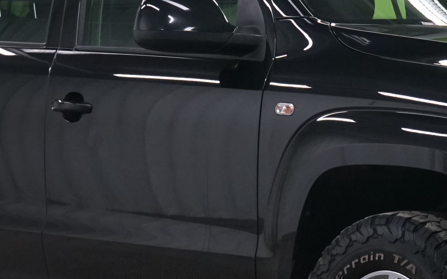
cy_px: 136
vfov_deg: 5.7
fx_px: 2802
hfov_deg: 9.1
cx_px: 353
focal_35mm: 230
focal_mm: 68
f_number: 9
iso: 2000
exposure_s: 1/25
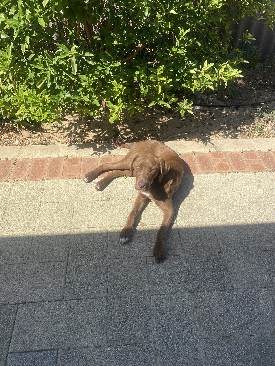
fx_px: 275
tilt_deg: -45.8
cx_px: 138
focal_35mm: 26
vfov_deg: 67.3
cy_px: 183
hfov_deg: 53.1
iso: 32
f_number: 1.8
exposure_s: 1/1838
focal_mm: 4.25
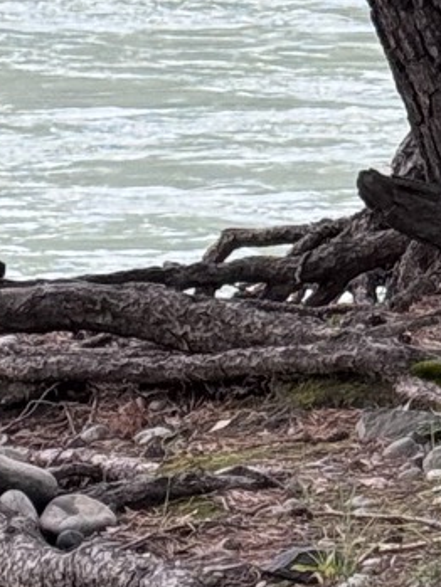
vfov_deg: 7.1
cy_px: -298
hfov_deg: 5.2
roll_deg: -3.1
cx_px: 1129
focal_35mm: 275
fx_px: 4668
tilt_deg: -0.9
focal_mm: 6.76
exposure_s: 1/121
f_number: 1.78
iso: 80
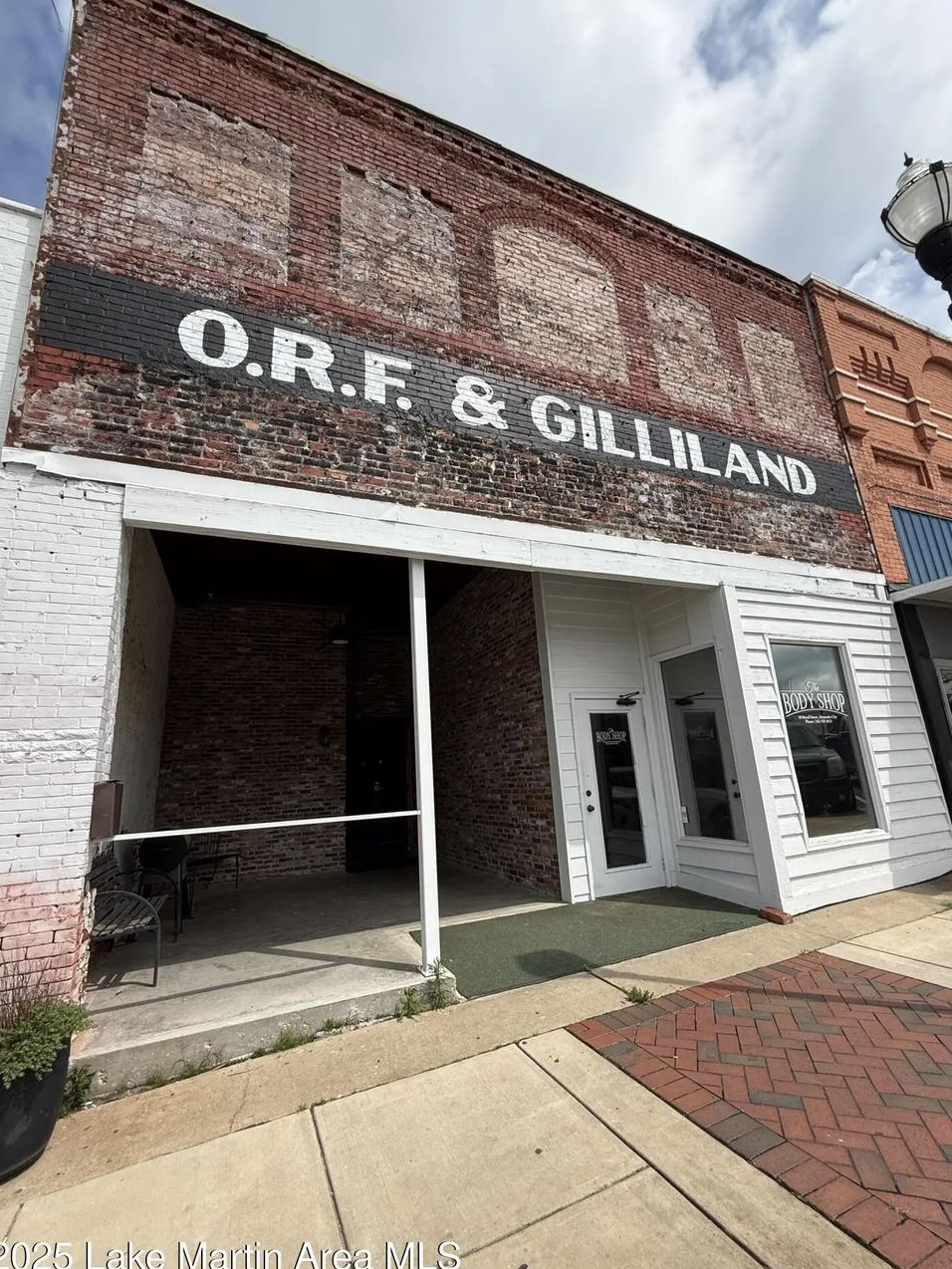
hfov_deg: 81.8
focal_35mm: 15
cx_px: 467
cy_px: 639
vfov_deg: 98.2
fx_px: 550
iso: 50
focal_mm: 2.22
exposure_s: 1/2320
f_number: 2.2
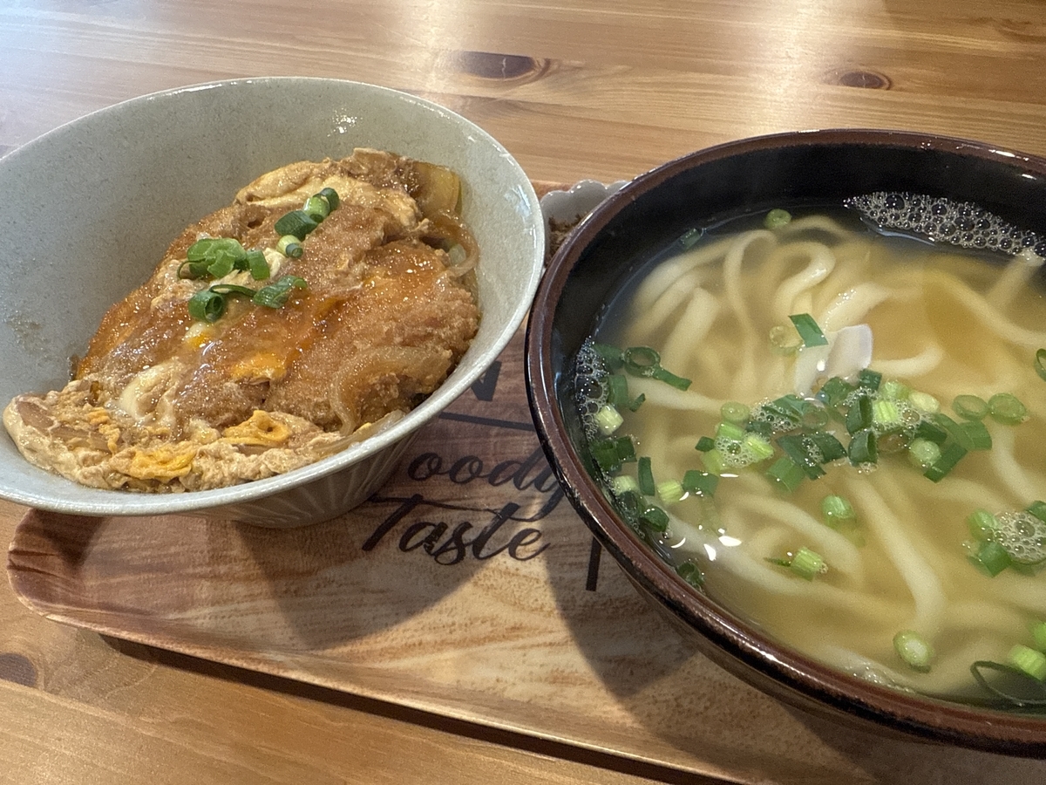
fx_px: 755
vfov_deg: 54.9
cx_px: 523
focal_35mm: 25
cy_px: 392
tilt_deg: -50.7
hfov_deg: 69.4
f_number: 2.2
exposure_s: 1/60
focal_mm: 2.22
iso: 320
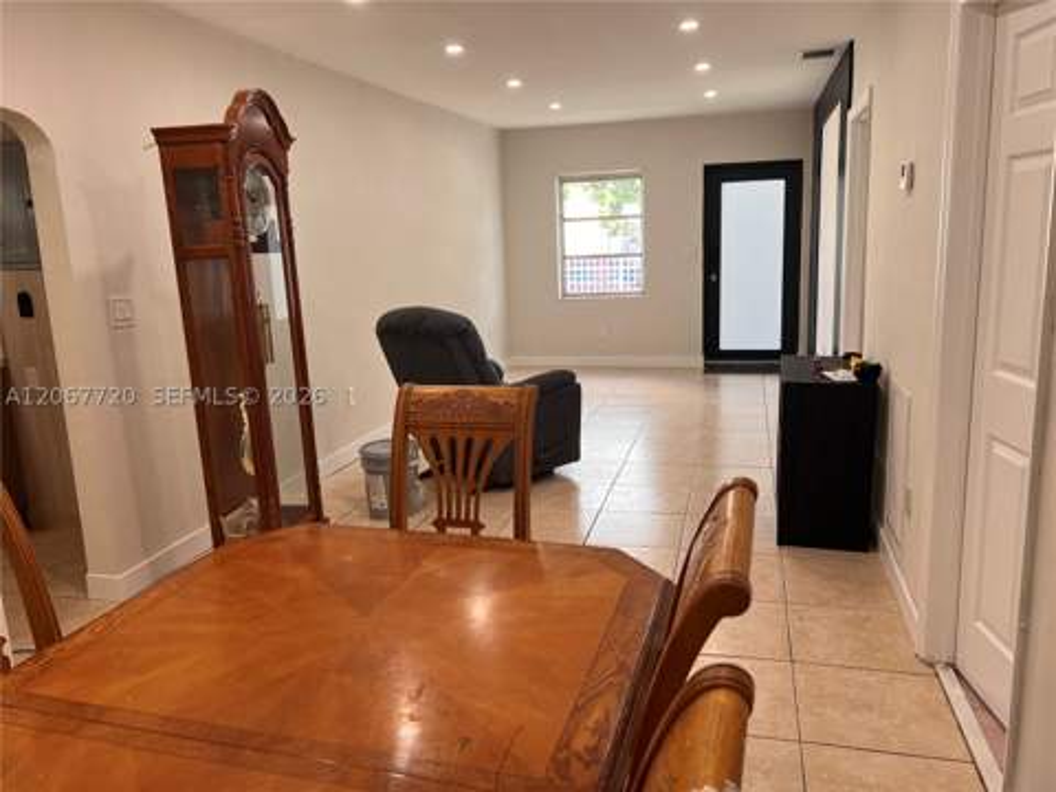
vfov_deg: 53.1
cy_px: 396
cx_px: 528
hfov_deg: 67.3
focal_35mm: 26
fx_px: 793
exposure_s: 1/120
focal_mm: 5.7
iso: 64
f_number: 1.5
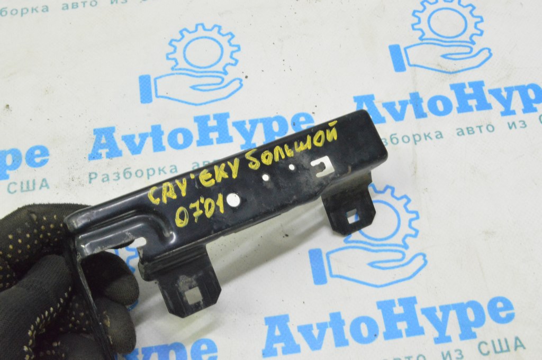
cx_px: 271
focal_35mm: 52
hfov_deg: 37.9
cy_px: 180
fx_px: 790
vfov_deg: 25.7
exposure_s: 1/20
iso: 6400
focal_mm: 35
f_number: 20
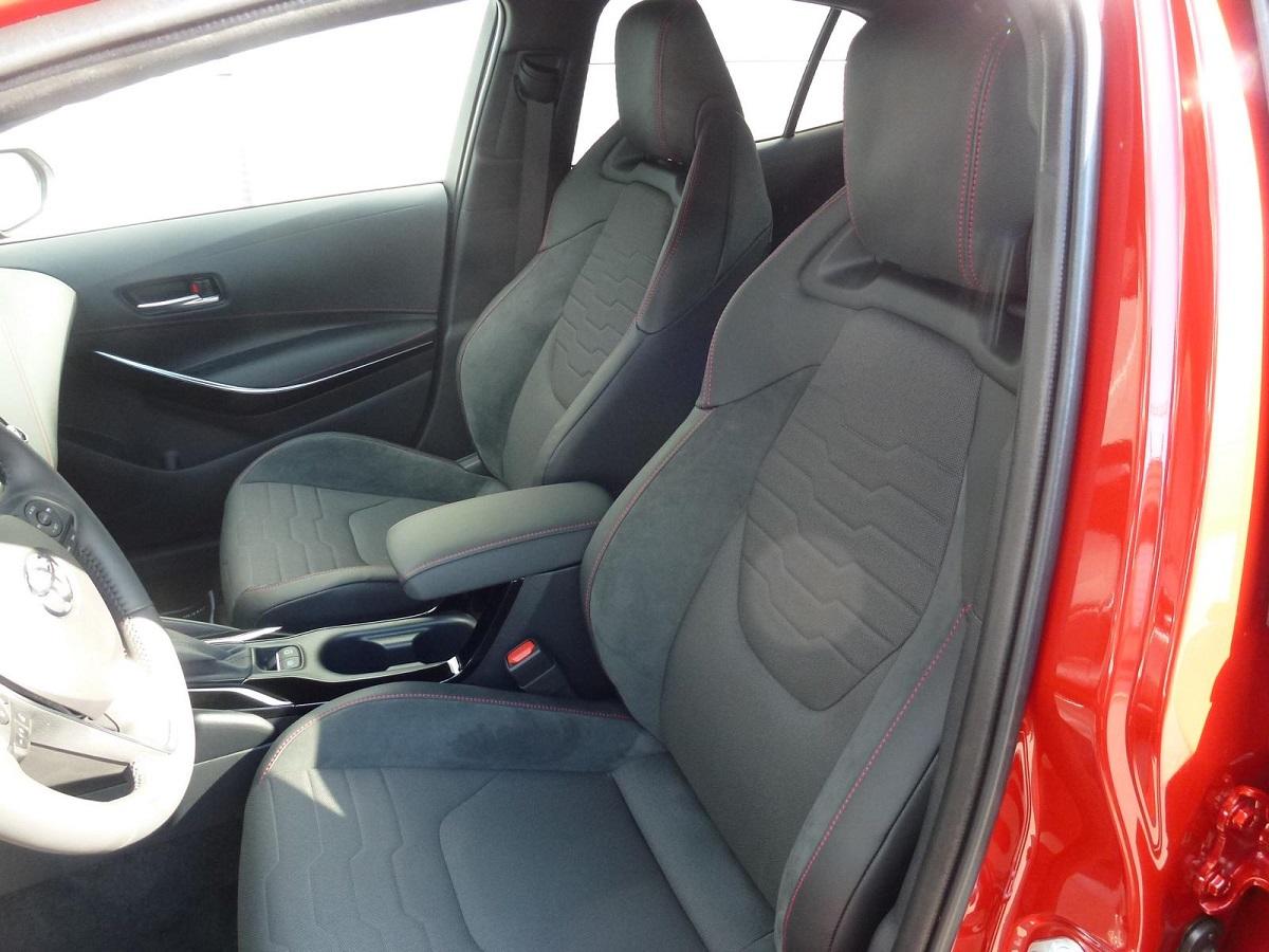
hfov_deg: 69.4
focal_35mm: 25
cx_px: 634
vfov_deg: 54.9
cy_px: 476
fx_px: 916
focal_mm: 4.3
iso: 200
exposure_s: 1/60
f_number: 3.3
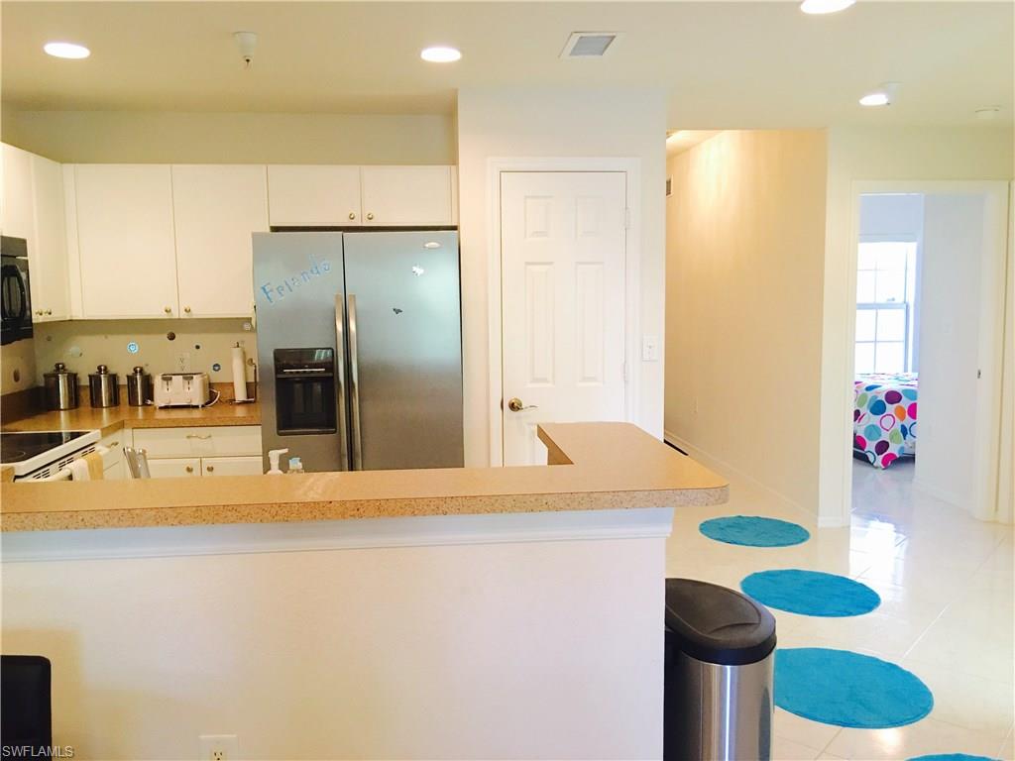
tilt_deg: -4.8
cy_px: 380
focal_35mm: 29
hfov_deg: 61.7
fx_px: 850
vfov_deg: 48.2
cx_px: 508
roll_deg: +0.3
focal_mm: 4.15
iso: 50
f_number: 2.2
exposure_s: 1/15
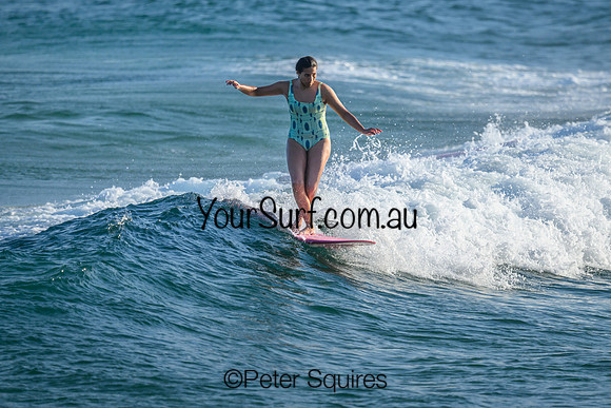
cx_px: 336
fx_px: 14936
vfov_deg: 1.6
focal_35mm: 880
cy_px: 190
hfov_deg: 2.3
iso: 500
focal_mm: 800
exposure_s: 1/2000
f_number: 6.3
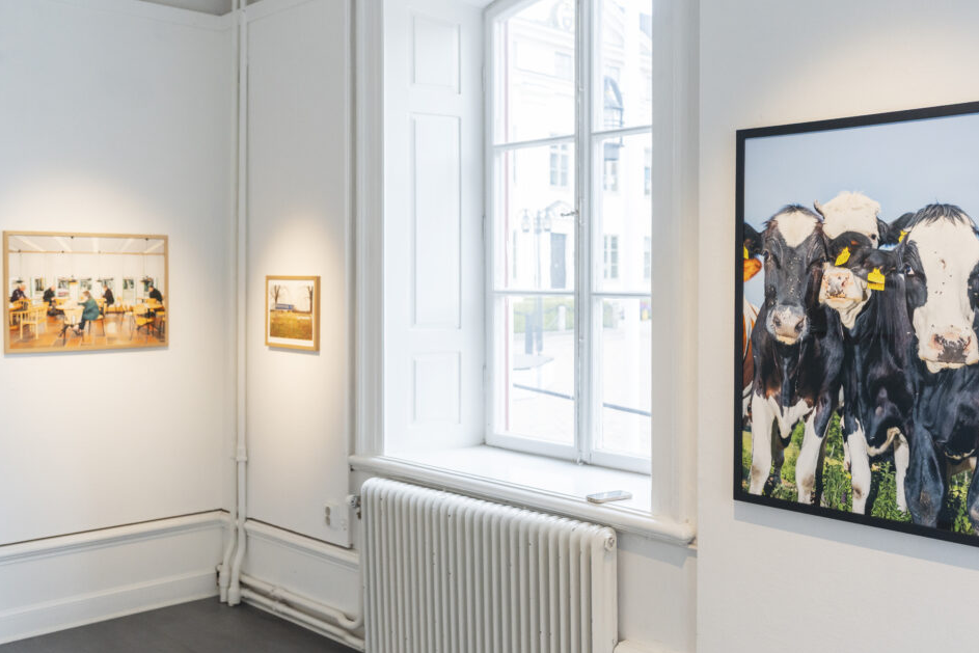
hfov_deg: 50.7
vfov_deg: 35.1
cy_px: 305
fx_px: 1033
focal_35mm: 38
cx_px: 521
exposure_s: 1/250
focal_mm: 35
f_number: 4
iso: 1250
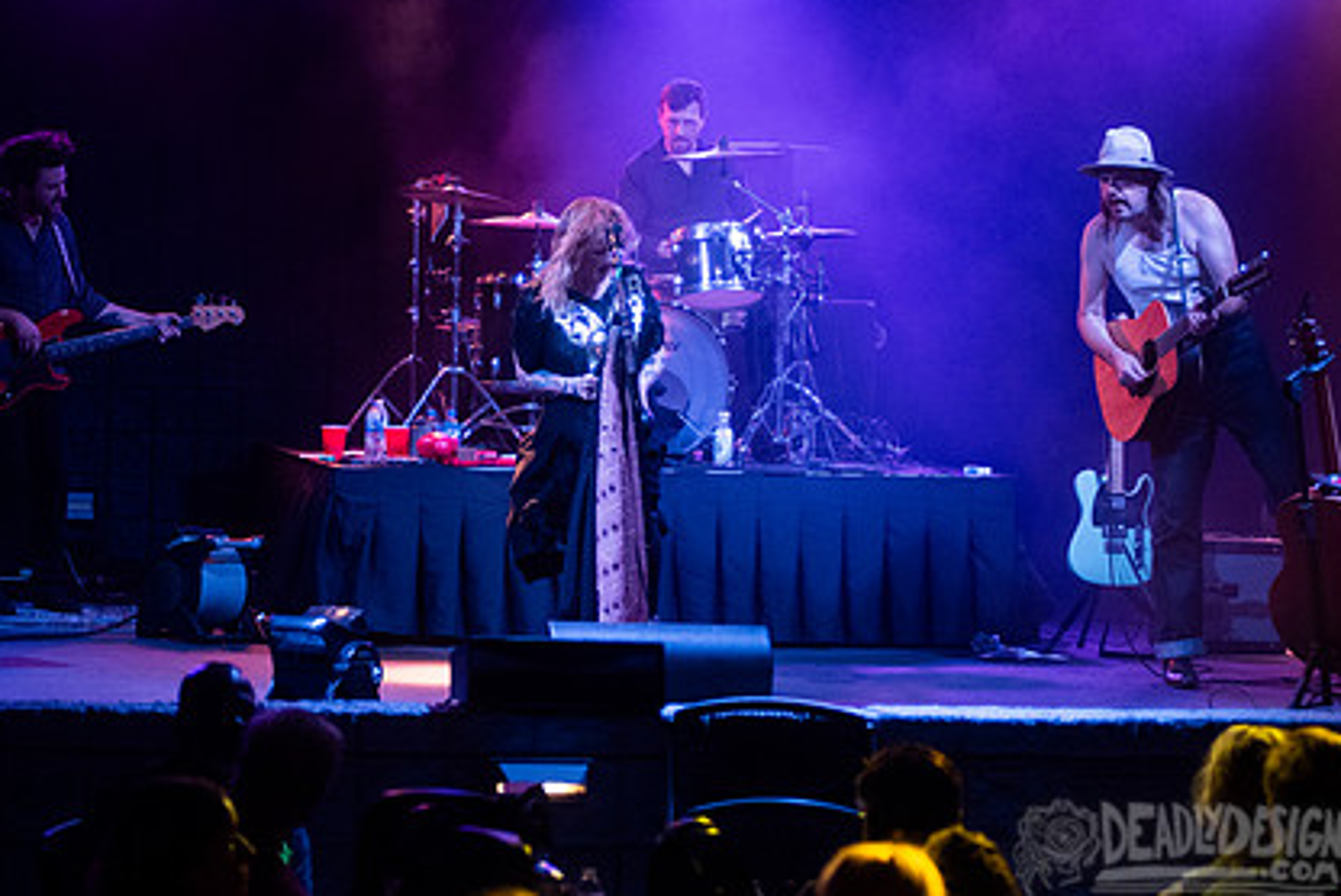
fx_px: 4548
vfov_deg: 11.2
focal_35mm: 122
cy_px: 350
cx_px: 524
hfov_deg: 16.8
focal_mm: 80
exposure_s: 1/400
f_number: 3.2
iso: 2500
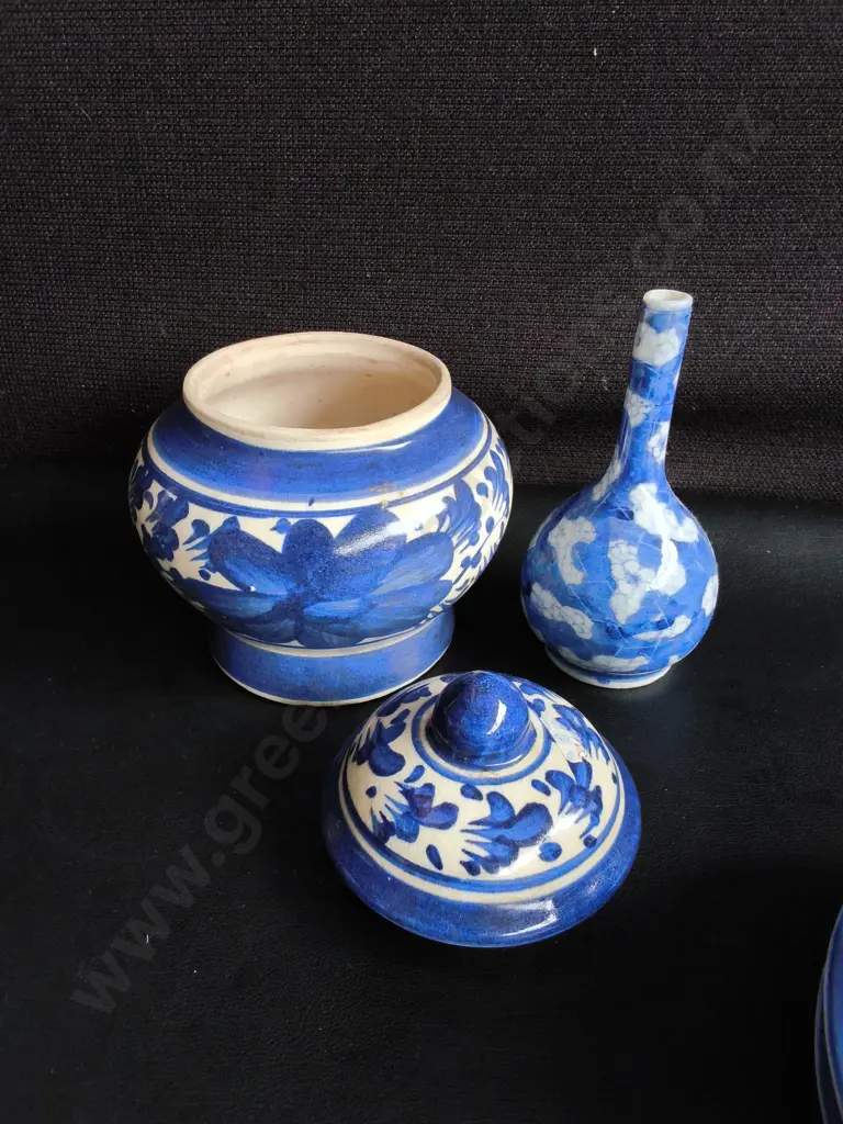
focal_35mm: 27
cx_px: 422
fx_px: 877
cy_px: 562
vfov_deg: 65.3
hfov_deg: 51.4
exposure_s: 1/100
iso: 160
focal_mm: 2.87
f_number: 2
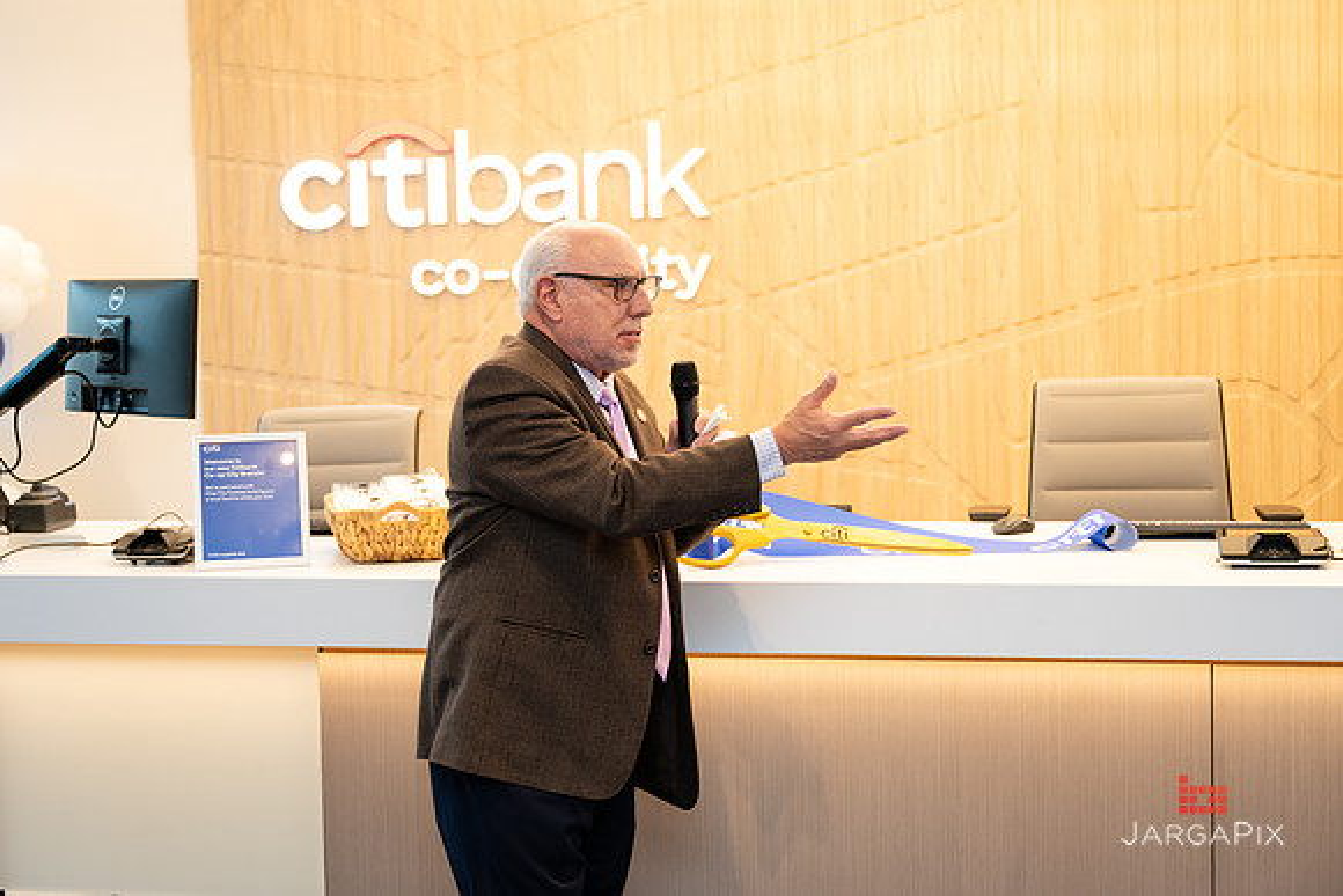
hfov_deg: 35.6
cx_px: 655
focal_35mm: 56
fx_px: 2092
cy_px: 411
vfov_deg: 24.2
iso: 400
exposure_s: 1/125
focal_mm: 51
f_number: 3.2
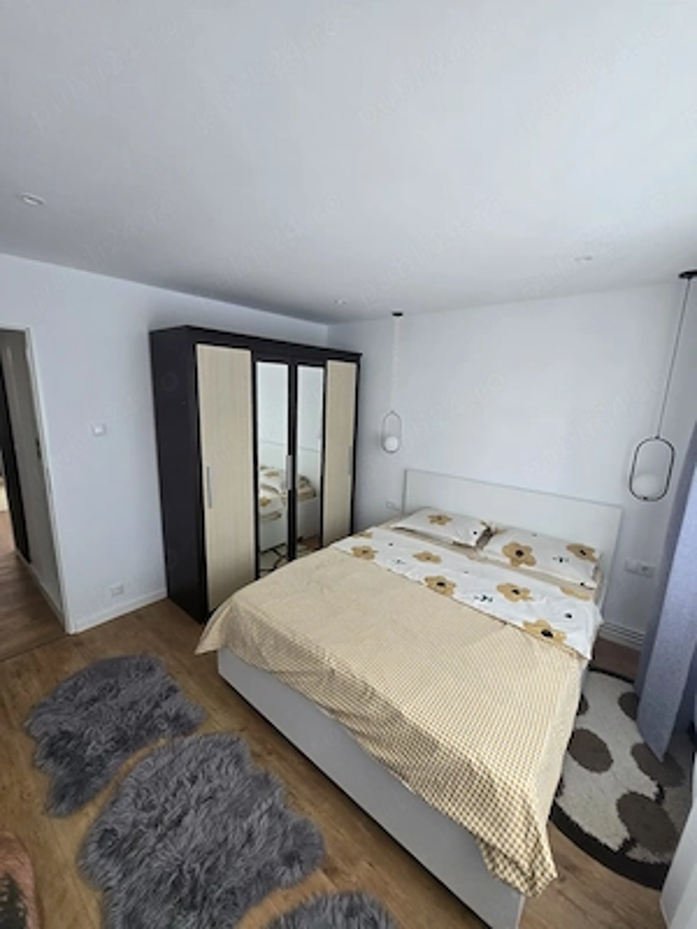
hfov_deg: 89.9
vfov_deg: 106.2
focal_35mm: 13
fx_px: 349
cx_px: 348
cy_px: 464
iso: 80
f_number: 2.2
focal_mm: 1.7
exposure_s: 1/100
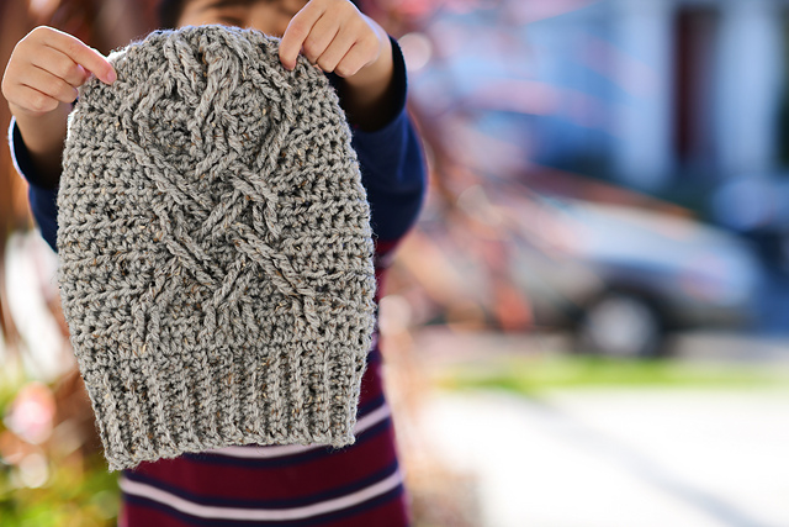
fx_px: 1863
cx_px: 394
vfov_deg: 16.1
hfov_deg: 23.9
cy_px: 264
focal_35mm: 85
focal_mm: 85
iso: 160
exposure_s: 1/1250
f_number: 2.5
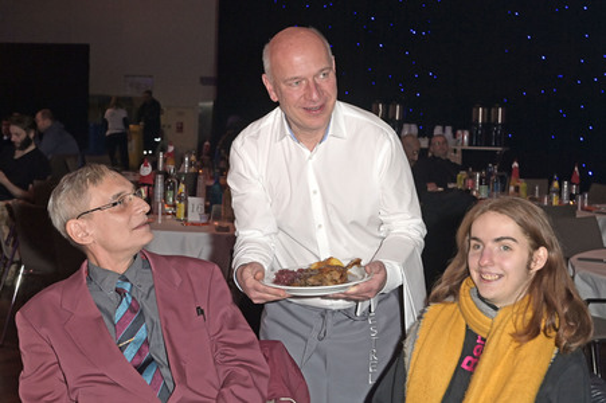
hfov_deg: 41.1
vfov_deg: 28.0
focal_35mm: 48
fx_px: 807
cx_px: 303
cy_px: 202
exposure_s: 1/160
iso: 2500
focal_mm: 48
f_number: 5.6
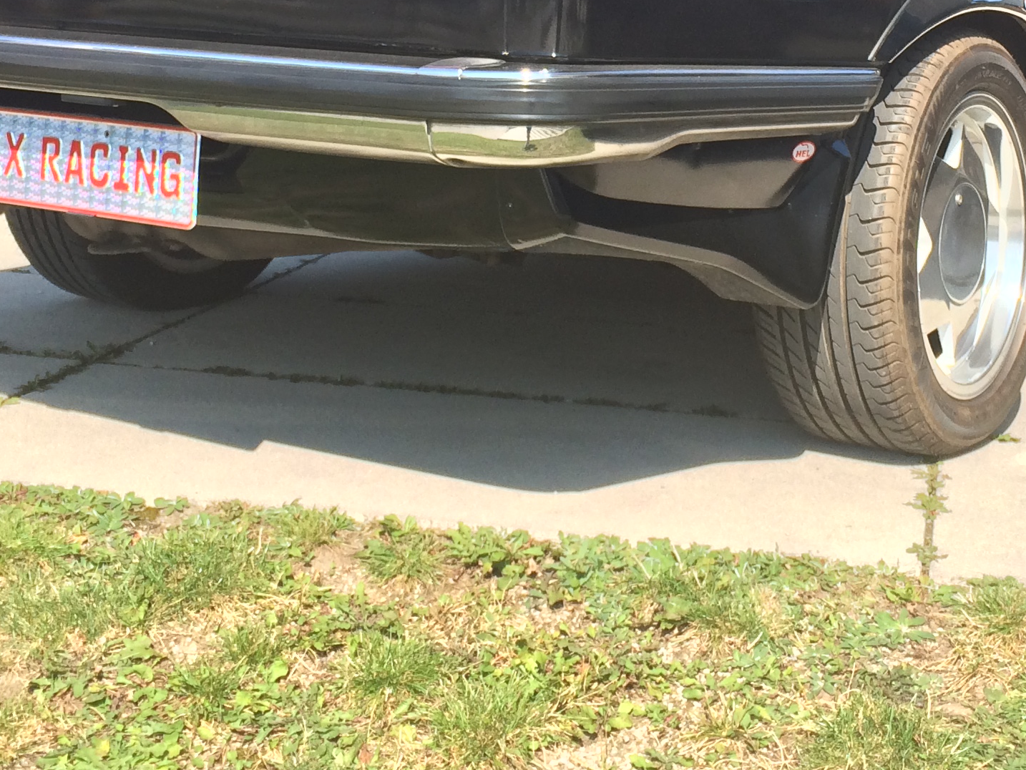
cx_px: 635
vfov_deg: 21.6
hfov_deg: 29.3
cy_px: 41
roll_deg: -2.2
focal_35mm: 66
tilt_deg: -4.0
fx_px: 1957
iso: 32
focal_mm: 4.15
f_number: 2.2
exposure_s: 1/1026
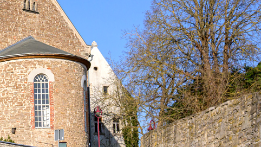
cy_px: 28
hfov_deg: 22.8
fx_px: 595
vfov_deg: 14.0
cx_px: -49
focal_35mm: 86
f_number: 8
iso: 200
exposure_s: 1/1000
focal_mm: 22
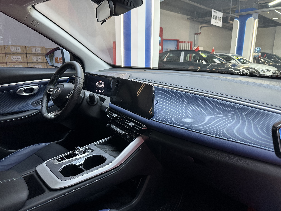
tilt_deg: -12.7
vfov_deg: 56.8
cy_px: 106
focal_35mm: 24
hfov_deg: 71.6
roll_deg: -0.2
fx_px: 195
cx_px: 140
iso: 160
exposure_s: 1/50
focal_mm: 6.86
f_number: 1.78
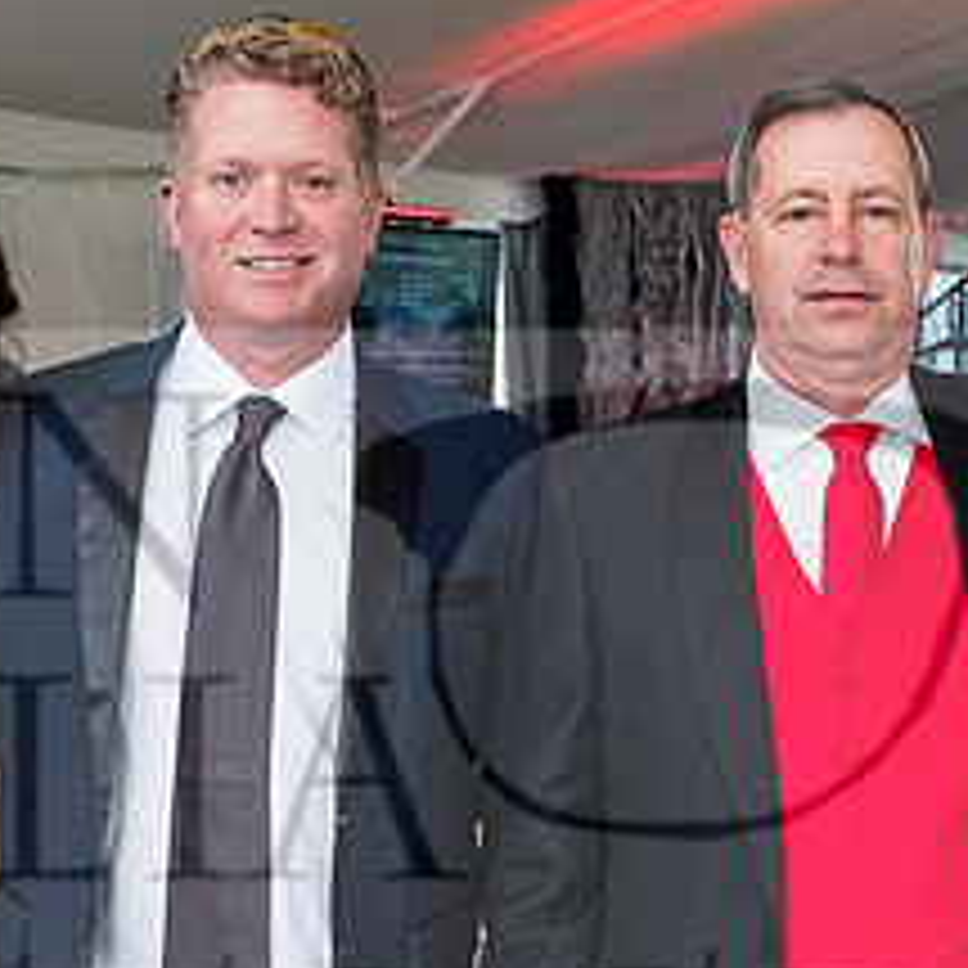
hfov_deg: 23.9
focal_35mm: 72
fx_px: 2278
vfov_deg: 24.0
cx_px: 585
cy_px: 529
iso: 2000
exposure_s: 1/200
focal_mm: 20.5
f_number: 5.6
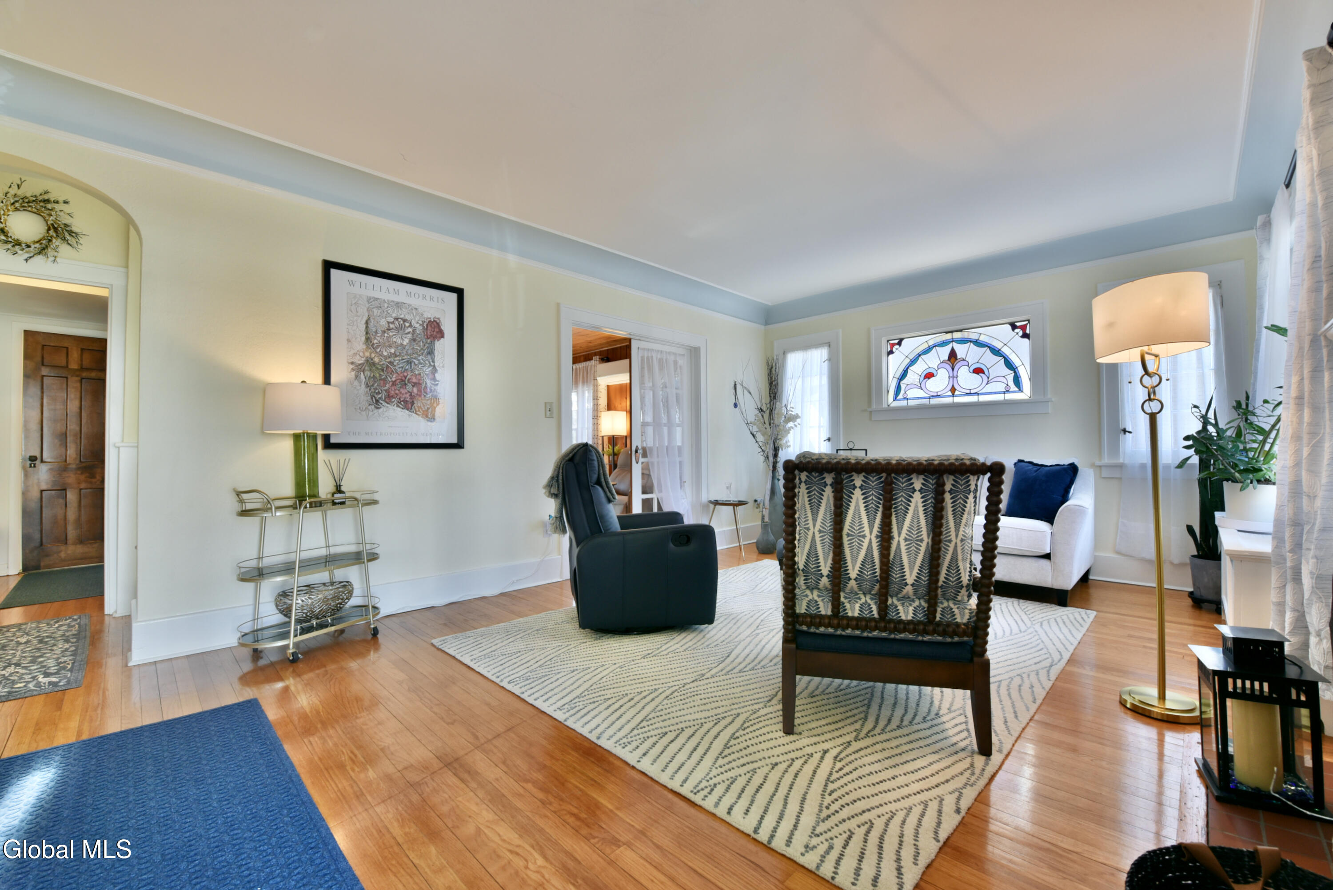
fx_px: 519
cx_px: 666
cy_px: 445
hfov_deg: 104.2
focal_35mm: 14
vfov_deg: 81.3
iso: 800
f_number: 10
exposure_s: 1/25
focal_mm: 14
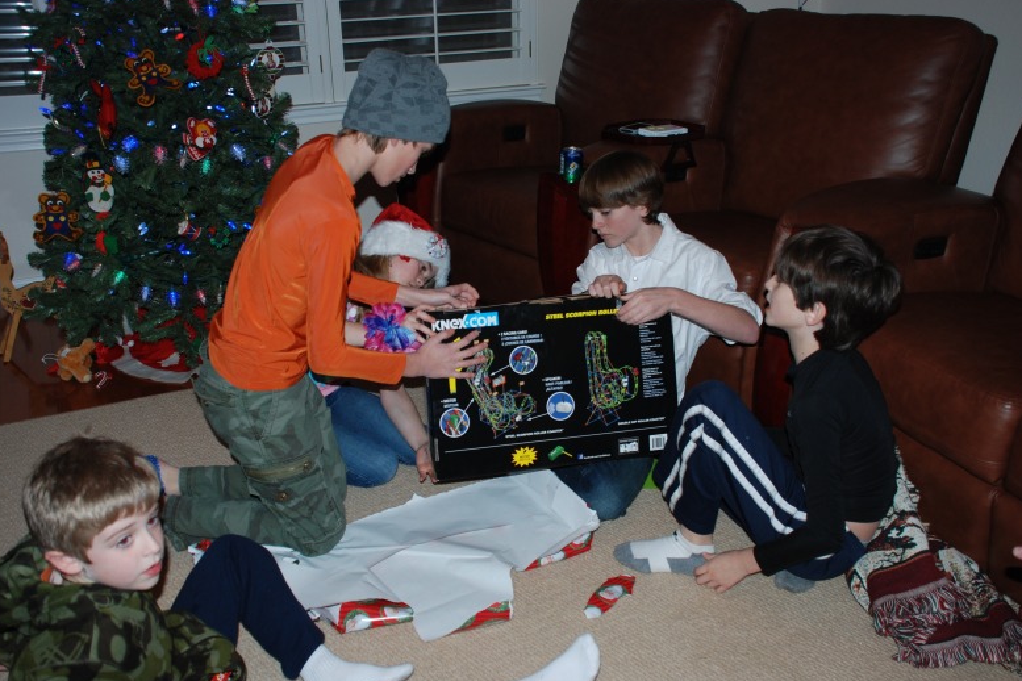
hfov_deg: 55.8
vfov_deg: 38.9
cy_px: 344
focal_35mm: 34
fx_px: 965
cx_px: 514
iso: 200
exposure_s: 1/60
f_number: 3.8
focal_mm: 22
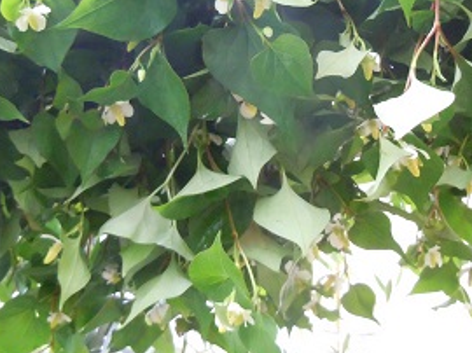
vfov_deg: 28.9
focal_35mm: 50
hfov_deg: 38.2
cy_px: 123
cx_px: 234
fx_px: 681
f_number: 3.5
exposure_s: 1/80
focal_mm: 5.4
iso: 800
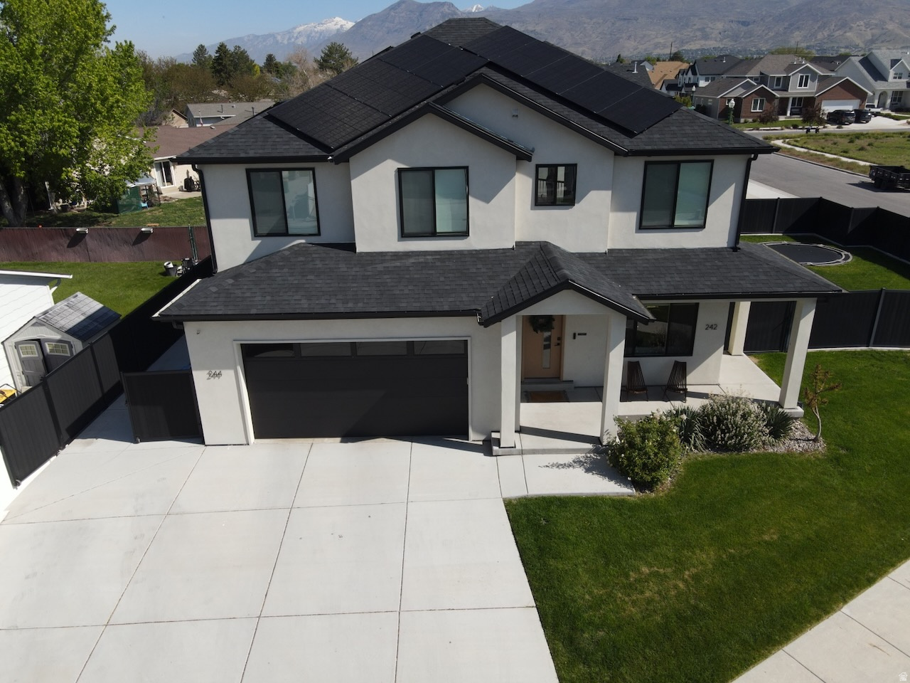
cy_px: 342
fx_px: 631
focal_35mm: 24
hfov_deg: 71.6
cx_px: 455
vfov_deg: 56.8
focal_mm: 4.5
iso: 110
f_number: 2.8
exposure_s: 1/1000
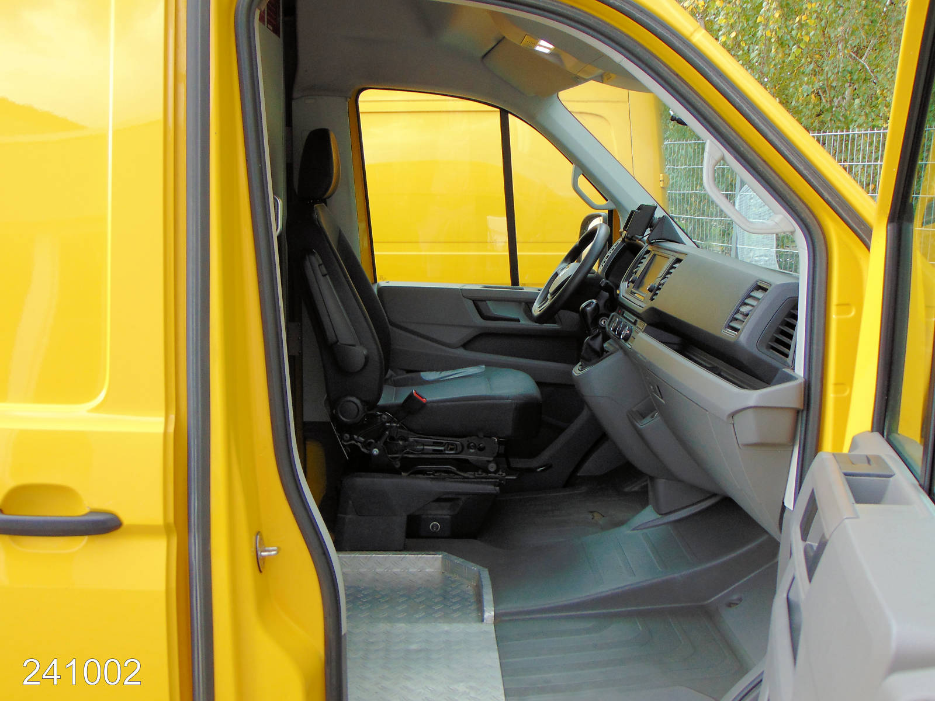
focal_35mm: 35
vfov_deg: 40.7
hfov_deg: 52.6
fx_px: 945
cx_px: 468
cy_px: 350
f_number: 3.2
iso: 80
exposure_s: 1/100
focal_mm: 6.3
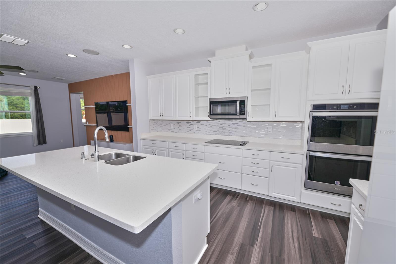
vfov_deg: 81.2
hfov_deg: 104.3
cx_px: 198
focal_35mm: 14
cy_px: 132
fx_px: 154
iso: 100
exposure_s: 1/200
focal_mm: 14
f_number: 4
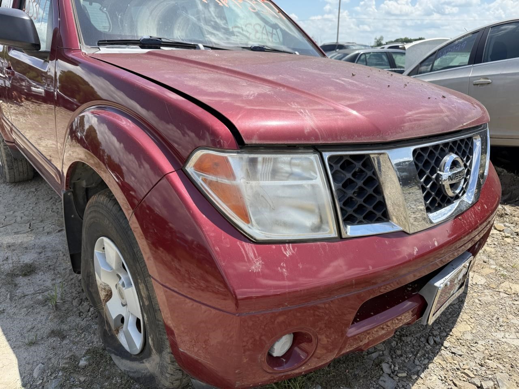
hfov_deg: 71.6
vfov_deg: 56.8
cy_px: 194
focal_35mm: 24
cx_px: 260
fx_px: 360
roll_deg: +0.3
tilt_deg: -20.7
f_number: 1.78
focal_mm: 6.76
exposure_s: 1/2801
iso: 80
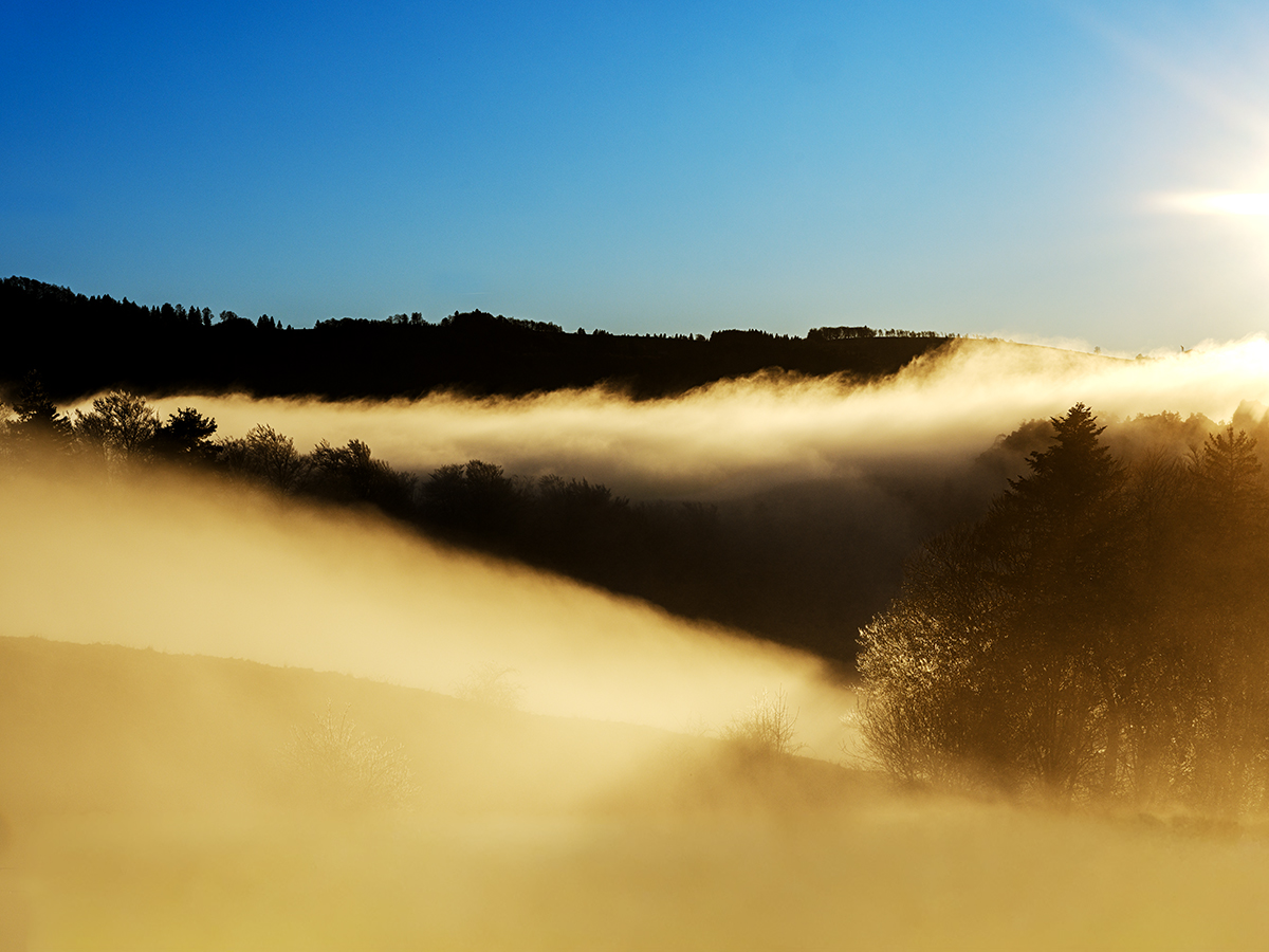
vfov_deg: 18.7
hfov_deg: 24.7
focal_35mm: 79
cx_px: 634
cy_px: 476
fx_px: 2896
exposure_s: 1/400
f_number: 20
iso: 250
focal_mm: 100
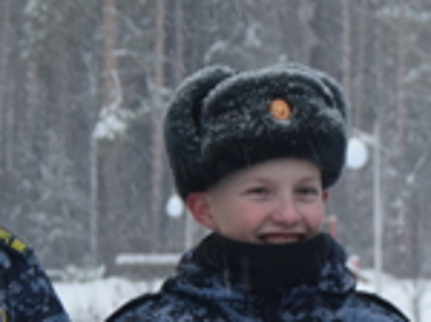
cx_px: 385
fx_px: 2872
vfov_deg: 6.4
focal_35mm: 231
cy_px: 385
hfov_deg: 8.6
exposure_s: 1/60
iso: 1000
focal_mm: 32
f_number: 4.5
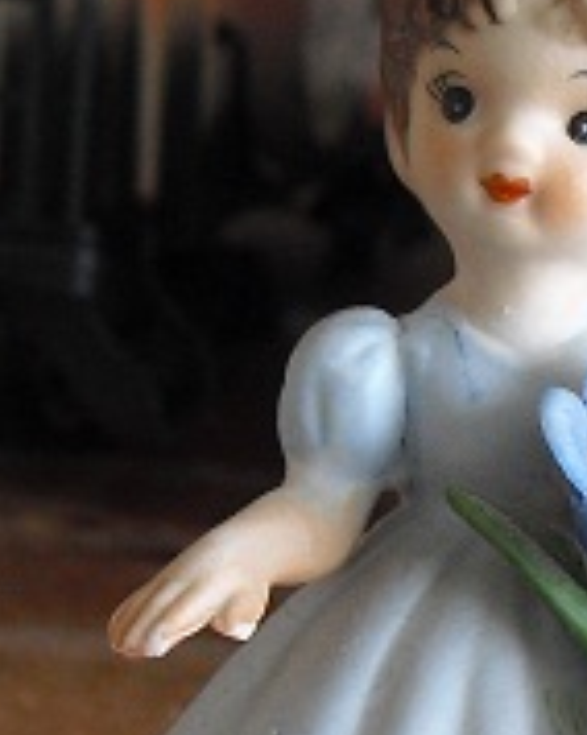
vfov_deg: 24.4
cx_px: 494
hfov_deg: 19.6
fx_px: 1675
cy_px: 578
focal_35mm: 77
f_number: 3.1
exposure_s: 1/100
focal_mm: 6.3
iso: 200
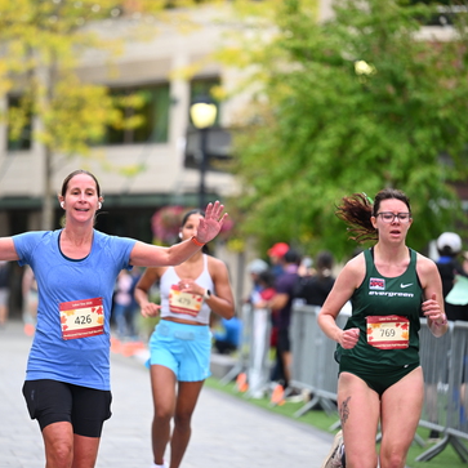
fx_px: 2952
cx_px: 175
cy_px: 234
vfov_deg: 9.1
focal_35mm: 193
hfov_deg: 9.1
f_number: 2.8
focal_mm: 150
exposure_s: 1/1600
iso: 640
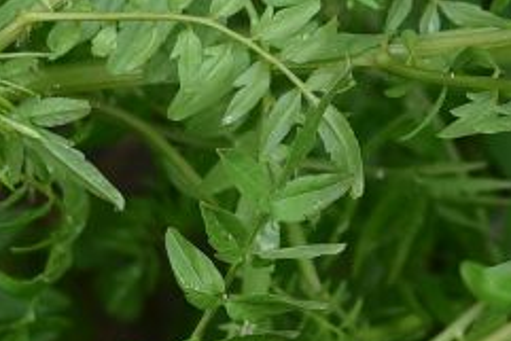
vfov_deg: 5.1
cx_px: 240
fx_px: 3835
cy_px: 33
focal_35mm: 270
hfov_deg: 7.6
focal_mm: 50
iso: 320
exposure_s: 1/125
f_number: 7.1
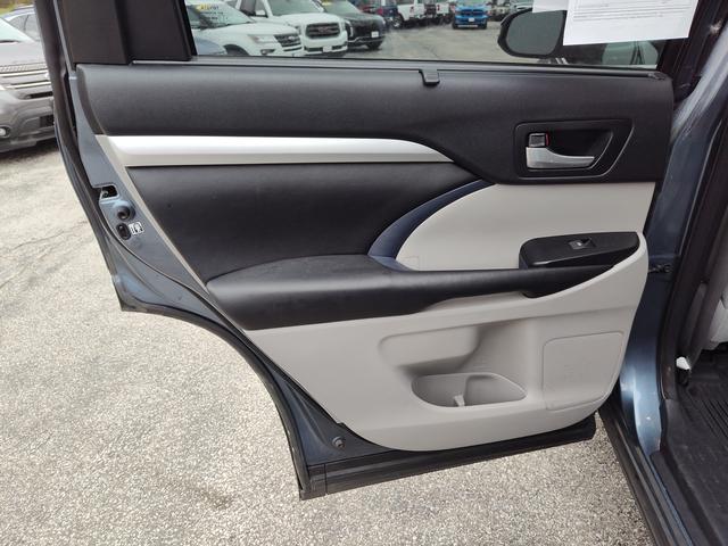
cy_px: 273
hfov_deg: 73.9
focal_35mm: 23
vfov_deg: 58.9
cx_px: 364
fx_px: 484
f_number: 1.88
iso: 150
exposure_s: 1/120
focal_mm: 5.56
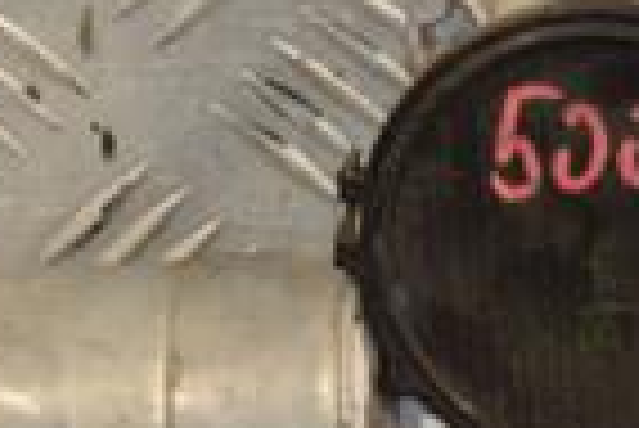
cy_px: 171
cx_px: 706
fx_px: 6521
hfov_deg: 5.6
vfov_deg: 3.8
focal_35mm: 367
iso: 800
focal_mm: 58
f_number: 7.1
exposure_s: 1/200
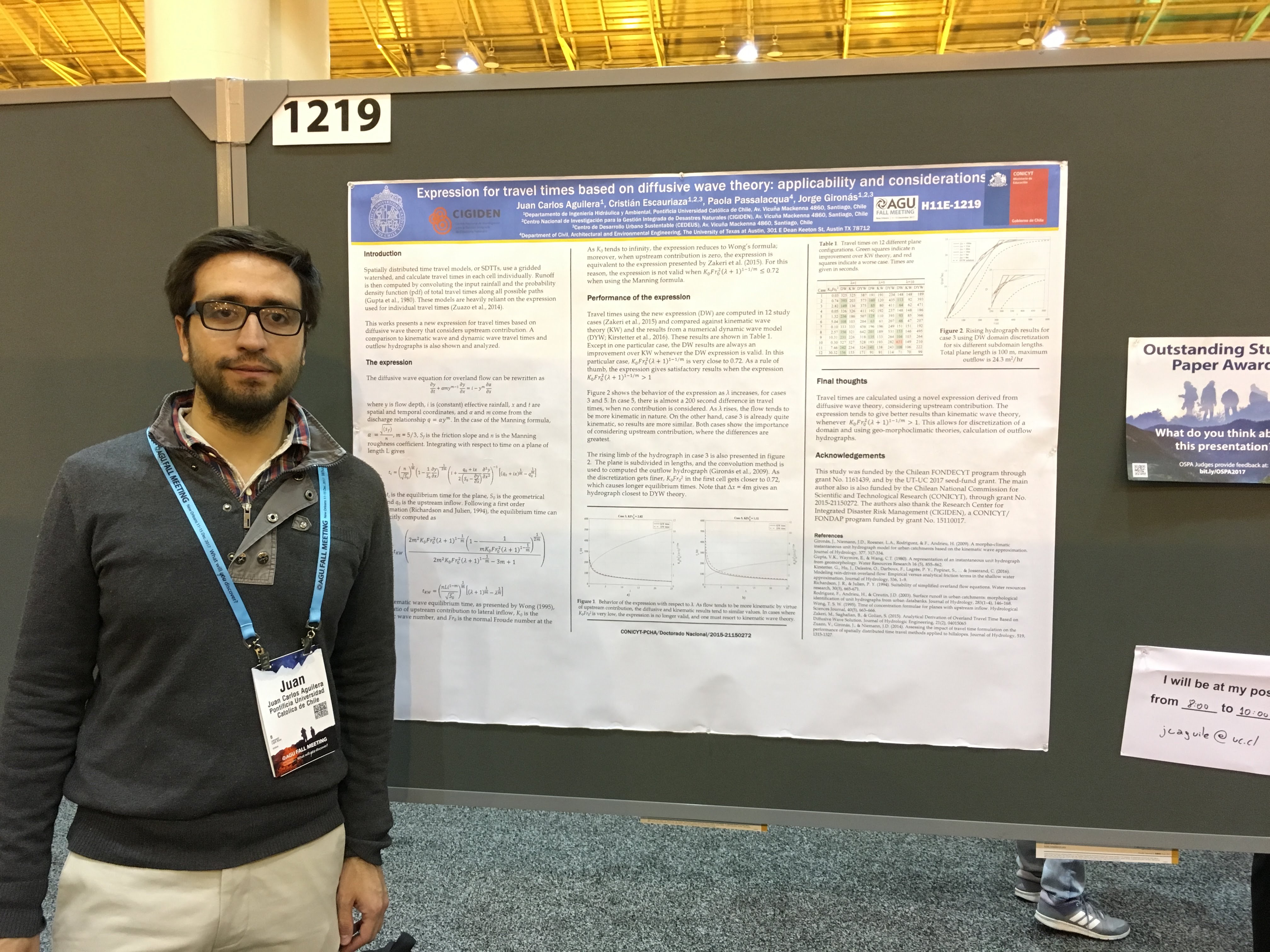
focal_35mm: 29
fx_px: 1064
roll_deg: -0.1
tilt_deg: -4.1
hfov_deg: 61.7
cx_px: 635
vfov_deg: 48.2
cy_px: 476
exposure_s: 1/30
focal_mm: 4.15
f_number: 2.2
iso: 160
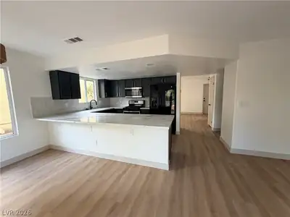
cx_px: 145
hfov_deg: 102.1
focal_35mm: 14
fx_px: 117
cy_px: 108
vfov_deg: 85.7
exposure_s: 1/121
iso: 320
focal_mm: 2.22
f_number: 2.2
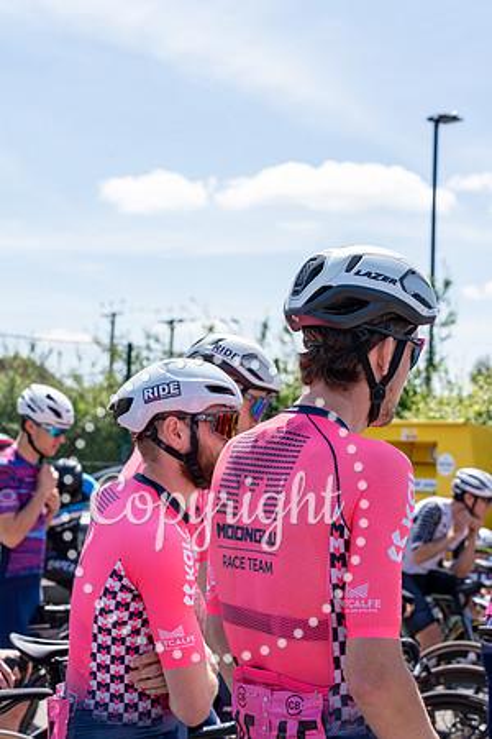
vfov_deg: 34.5
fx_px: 1189
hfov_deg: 23.4
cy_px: 370
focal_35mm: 58
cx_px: 246
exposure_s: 1/500
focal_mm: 58
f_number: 5.6
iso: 100
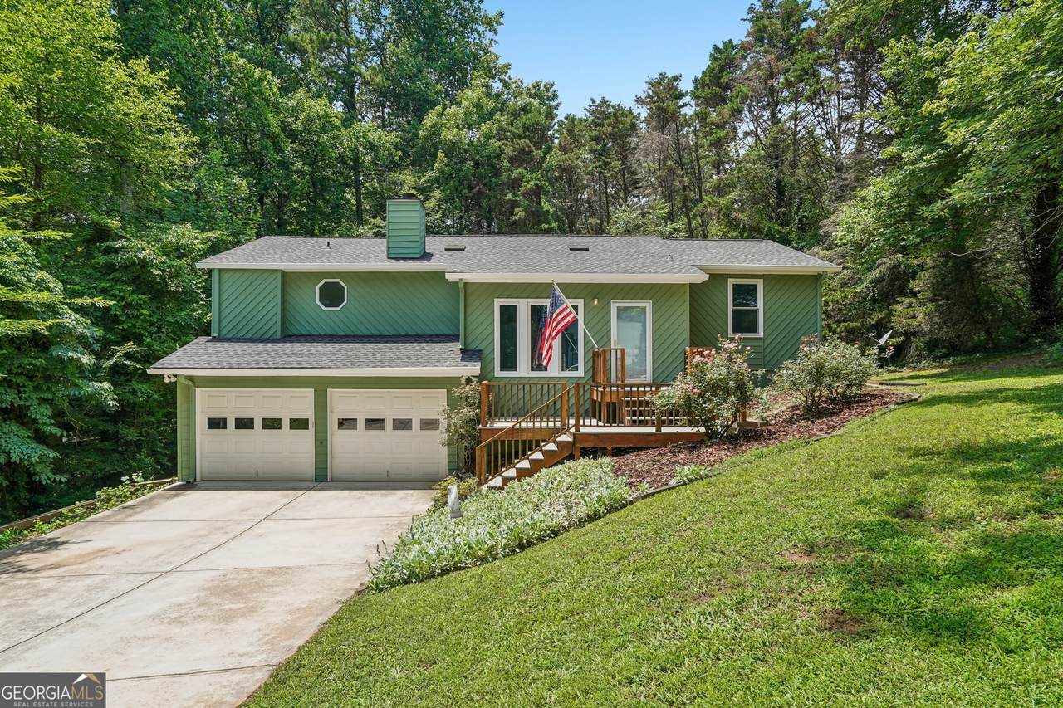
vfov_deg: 67.4
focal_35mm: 18
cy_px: 354
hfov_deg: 90.0
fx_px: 531
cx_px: 532
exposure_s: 1/60
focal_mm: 18
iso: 100
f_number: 8
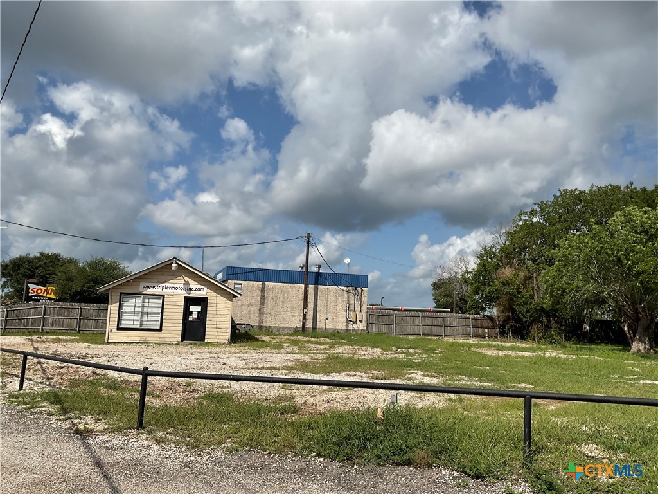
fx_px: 551
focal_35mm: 29
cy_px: 247
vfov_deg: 48.2
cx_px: 329
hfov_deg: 61.7
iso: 16
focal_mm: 3
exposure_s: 1/3788
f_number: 1.8
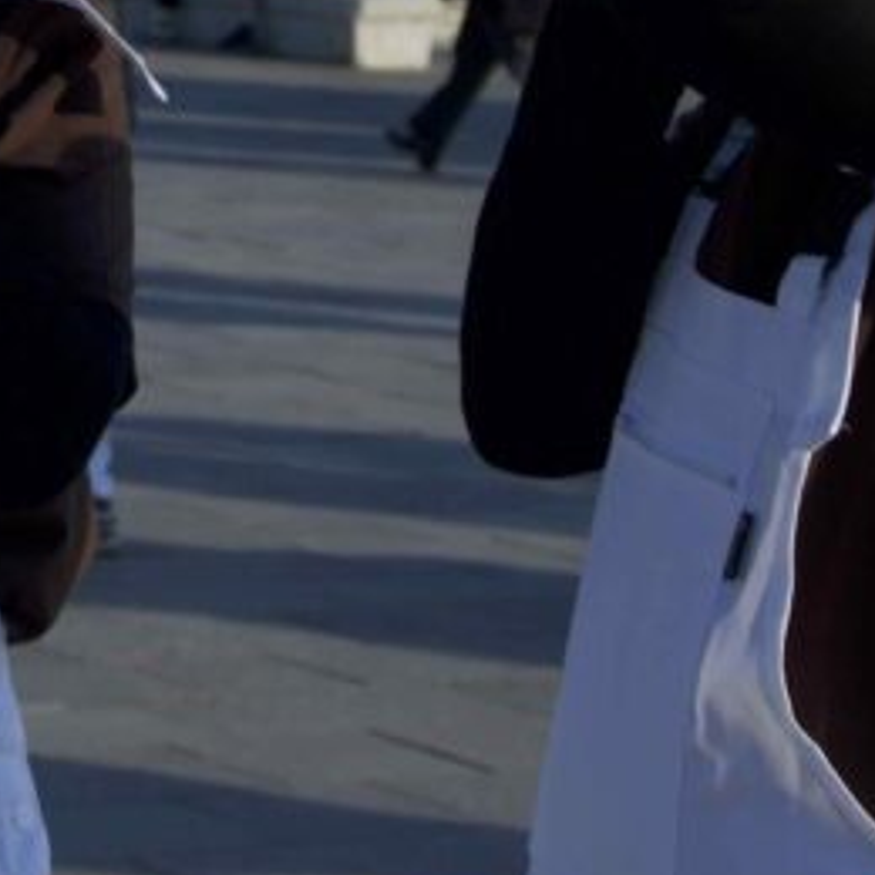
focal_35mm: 178
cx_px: -131
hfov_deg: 9.7
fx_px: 5088
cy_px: -347
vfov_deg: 9.6
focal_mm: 31
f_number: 5.6
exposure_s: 1/400
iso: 100
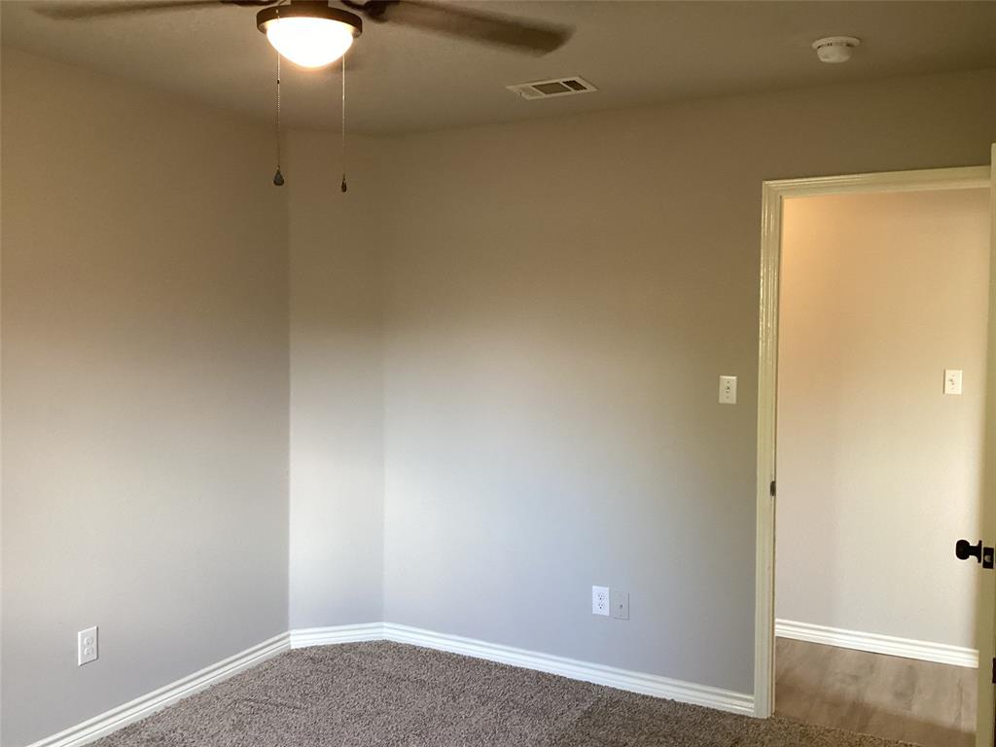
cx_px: 498
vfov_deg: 45.4
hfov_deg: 58.4
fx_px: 892
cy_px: 374
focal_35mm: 31
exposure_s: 1/60
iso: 200
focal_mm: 3.3
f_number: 2.4
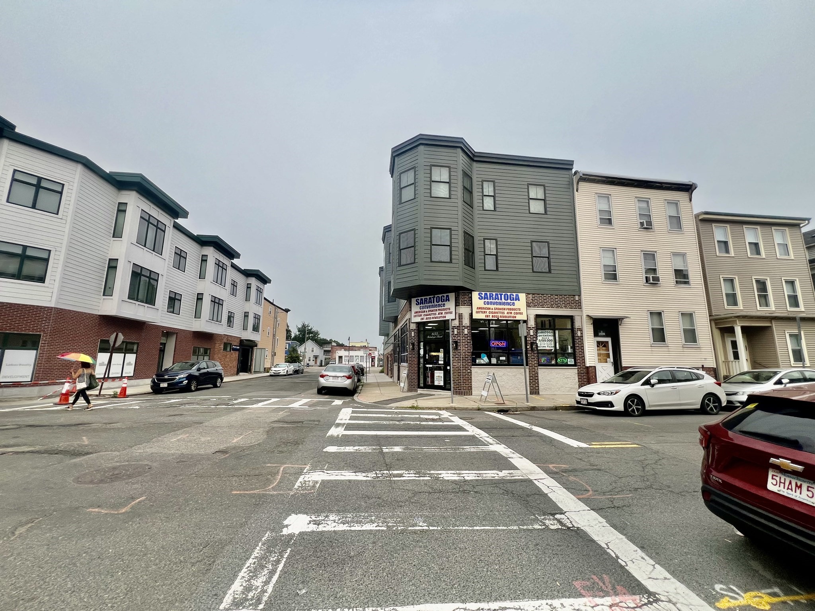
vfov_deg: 89.9
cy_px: 306
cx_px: 408
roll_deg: -0.5
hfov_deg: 106.2
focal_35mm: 13
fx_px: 306
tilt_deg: +10.1
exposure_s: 1/564
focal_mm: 1.57
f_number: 1.8
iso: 32
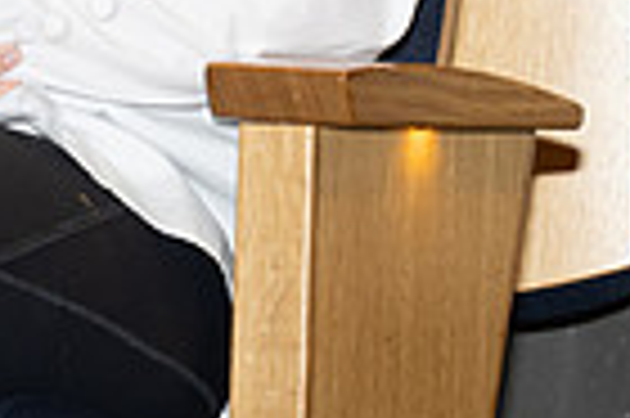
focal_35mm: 498
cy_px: -375
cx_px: -86
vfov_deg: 2.7
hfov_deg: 4.1
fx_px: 8705
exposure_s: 1/80
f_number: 5.6
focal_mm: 120
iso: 640
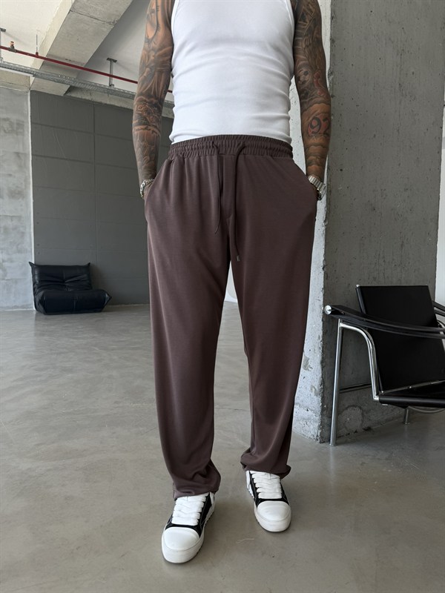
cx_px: 222
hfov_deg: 56.8
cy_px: 296
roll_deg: -0.3
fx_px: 411
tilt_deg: -4.8
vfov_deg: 71.6
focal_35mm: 24
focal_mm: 6.76
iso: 64
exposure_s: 1/121
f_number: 1.78
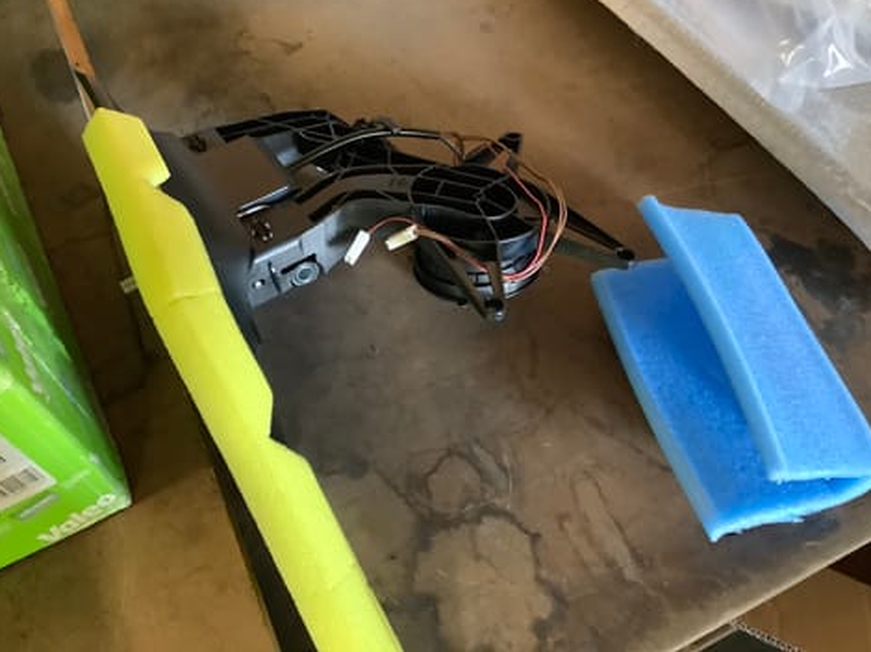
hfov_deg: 55.4
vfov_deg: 42.9
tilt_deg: -56.8
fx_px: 830
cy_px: 307
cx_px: 424
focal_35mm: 33
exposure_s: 1/25
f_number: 2.4
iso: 500
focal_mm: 3.3
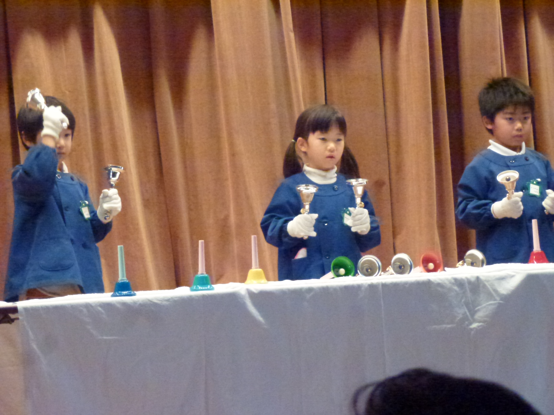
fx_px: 2481
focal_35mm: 155
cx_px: 277
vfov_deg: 9.6
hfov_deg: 12.7
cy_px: 208
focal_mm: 27.7
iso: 1600
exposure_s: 1/60
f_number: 5.3
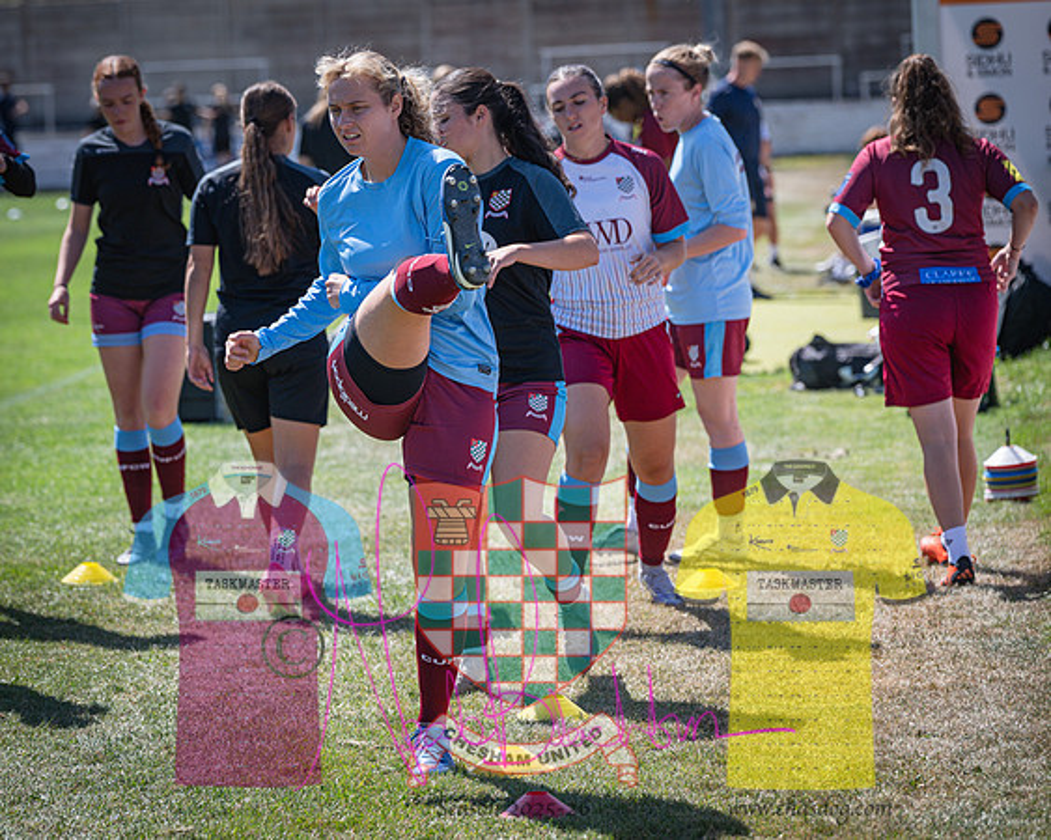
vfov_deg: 9.6
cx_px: 390
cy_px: 429
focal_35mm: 161
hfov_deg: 11.9
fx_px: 5018
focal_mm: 128
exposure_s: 1/1250
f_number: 4
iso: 200
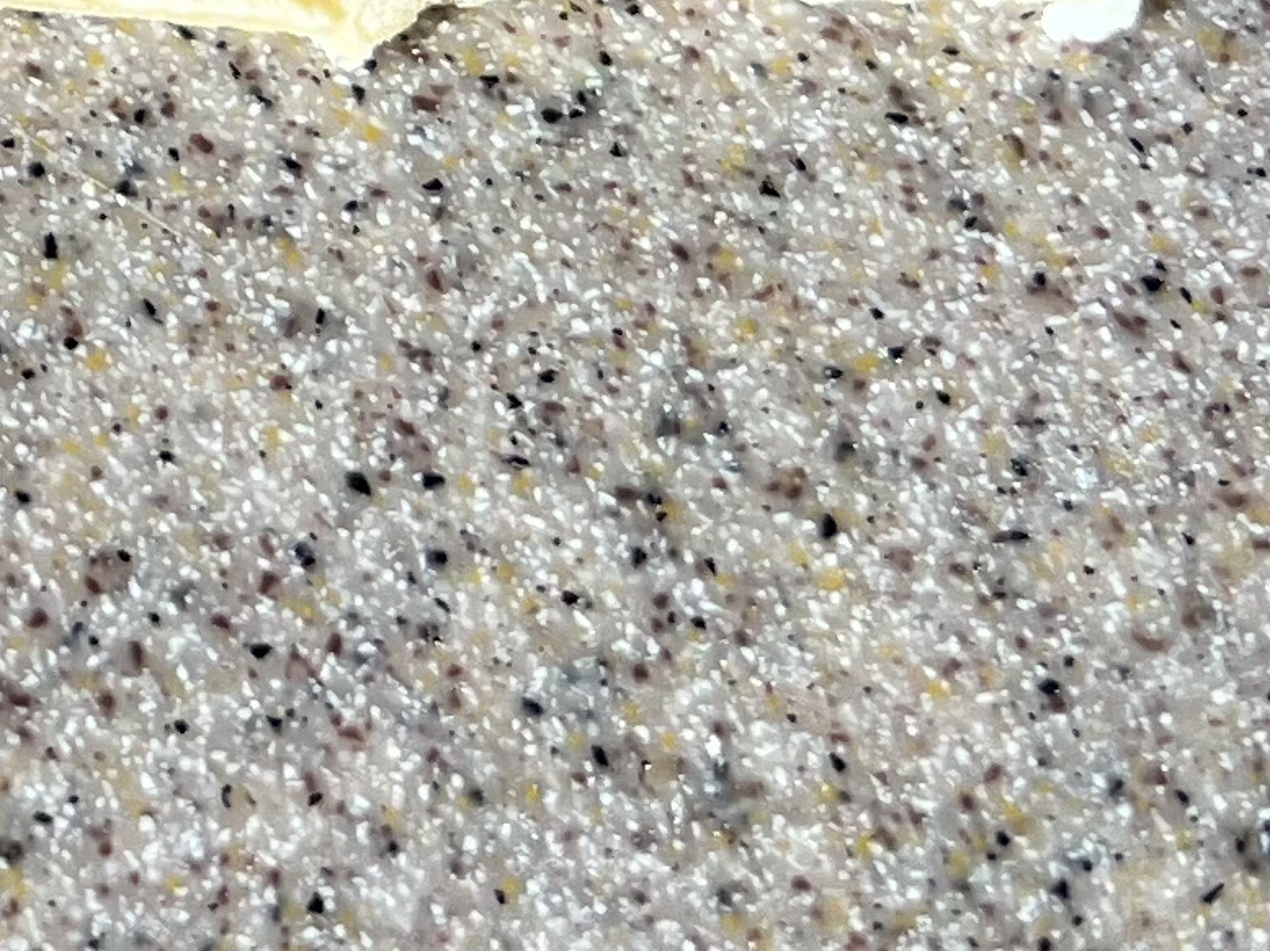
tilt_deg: -55.7
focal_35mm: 135
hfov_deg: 12.5
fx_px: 4951
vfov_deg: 10.6
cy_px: -461
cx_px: -1438
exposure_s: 1/127
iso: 32
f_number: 1.5
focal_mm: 5.7
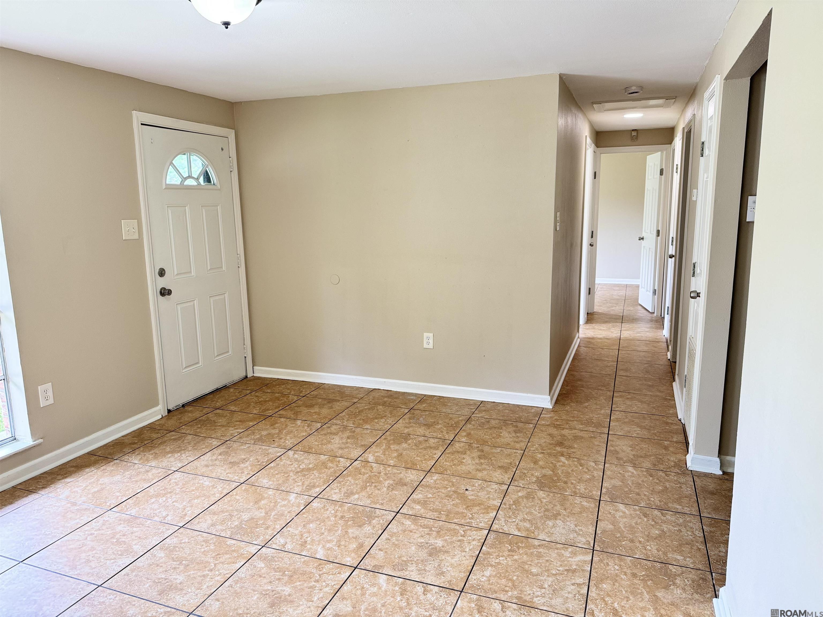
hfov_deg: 71.6
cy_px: 308
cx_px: 412
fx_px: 571
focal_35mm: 24
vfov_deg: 56.8
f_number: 1.78
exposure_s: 1/120
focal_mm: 6.76
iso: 160
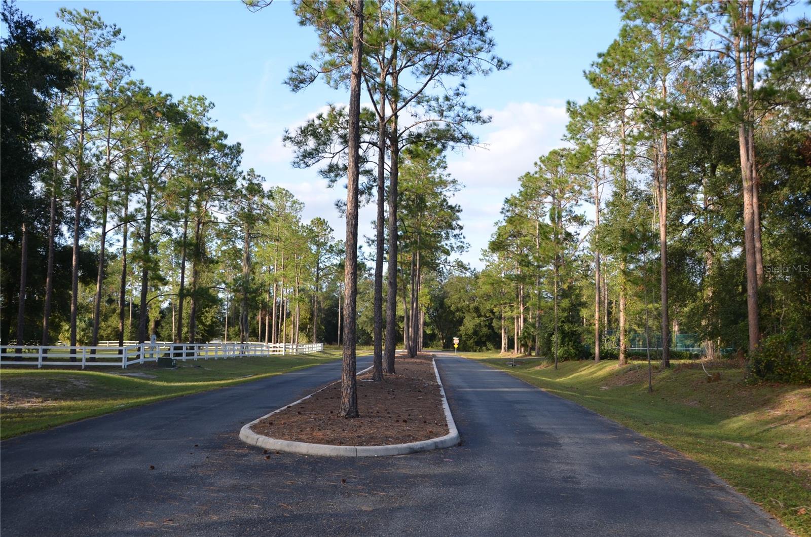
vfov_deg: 39.8
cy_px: 268
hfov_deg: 57.3
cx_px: 406
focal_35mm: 33
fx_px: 742
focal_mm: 22
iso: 100
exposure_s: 1/125
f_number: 5.6
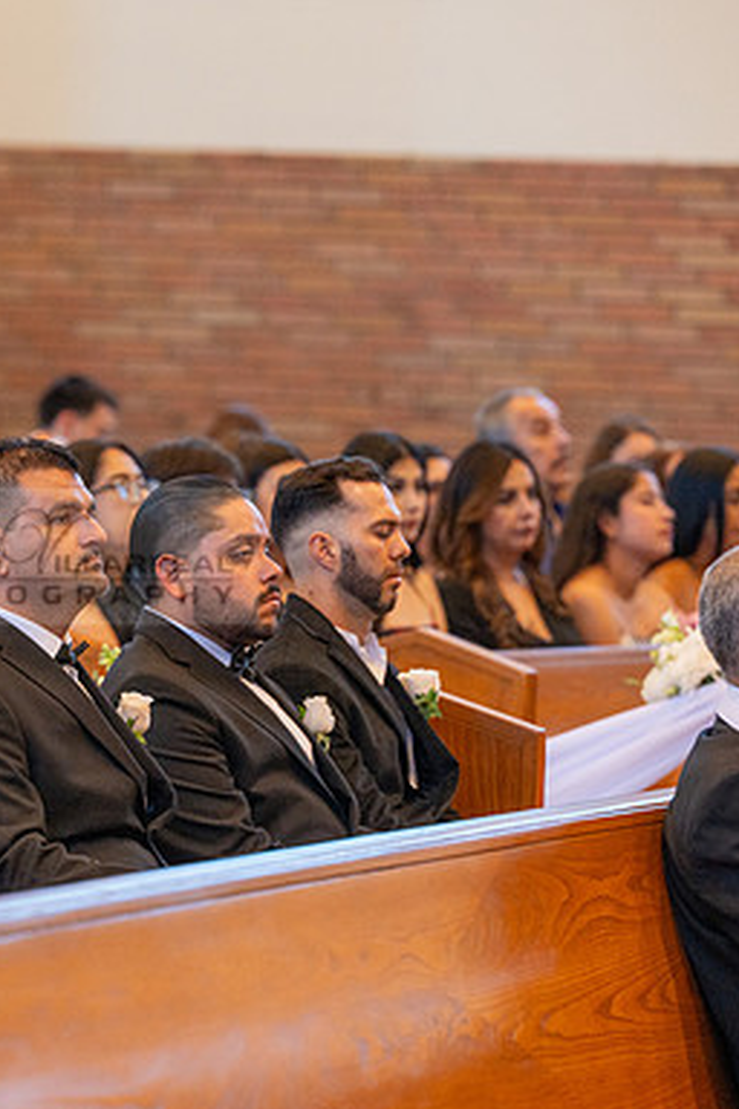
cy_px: 556
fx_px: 7667
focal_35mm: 249
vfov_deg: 8.3
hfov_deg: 5.5
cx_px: 14
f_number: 4.5
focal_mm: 165
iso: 1000
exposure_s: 1/160
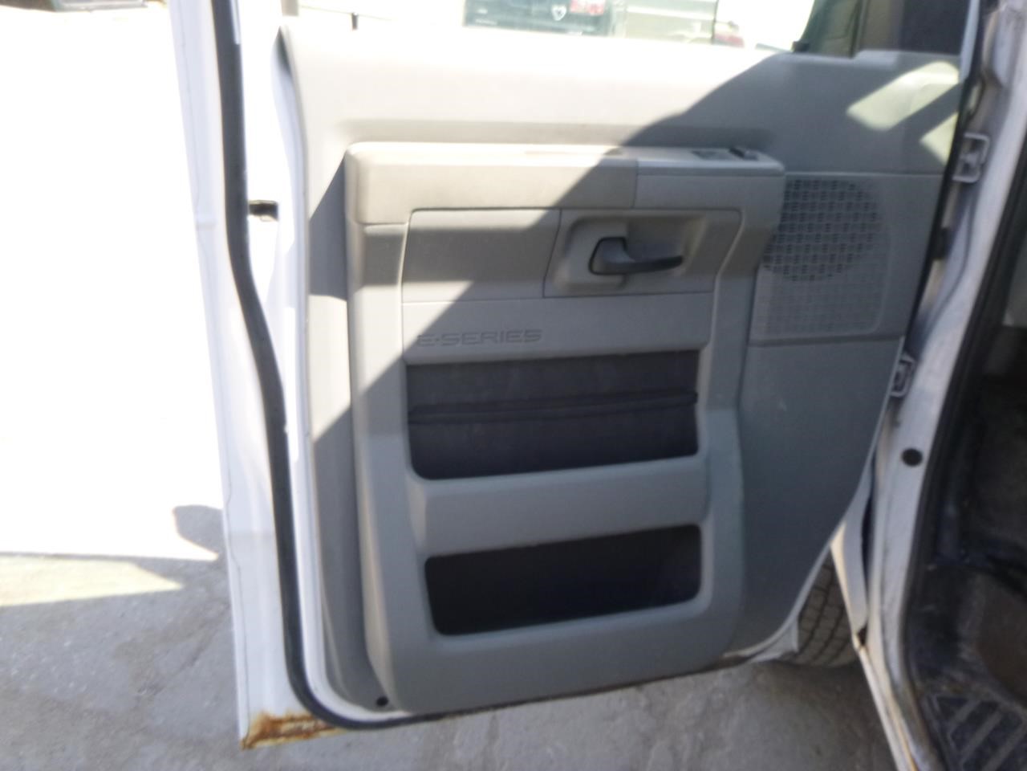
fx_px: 742
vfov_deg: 54.9
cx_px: 514
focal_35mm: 25
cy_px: 386
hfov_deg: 69.4
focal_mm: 4.5
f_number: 3.9
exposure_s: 1/200
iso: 200
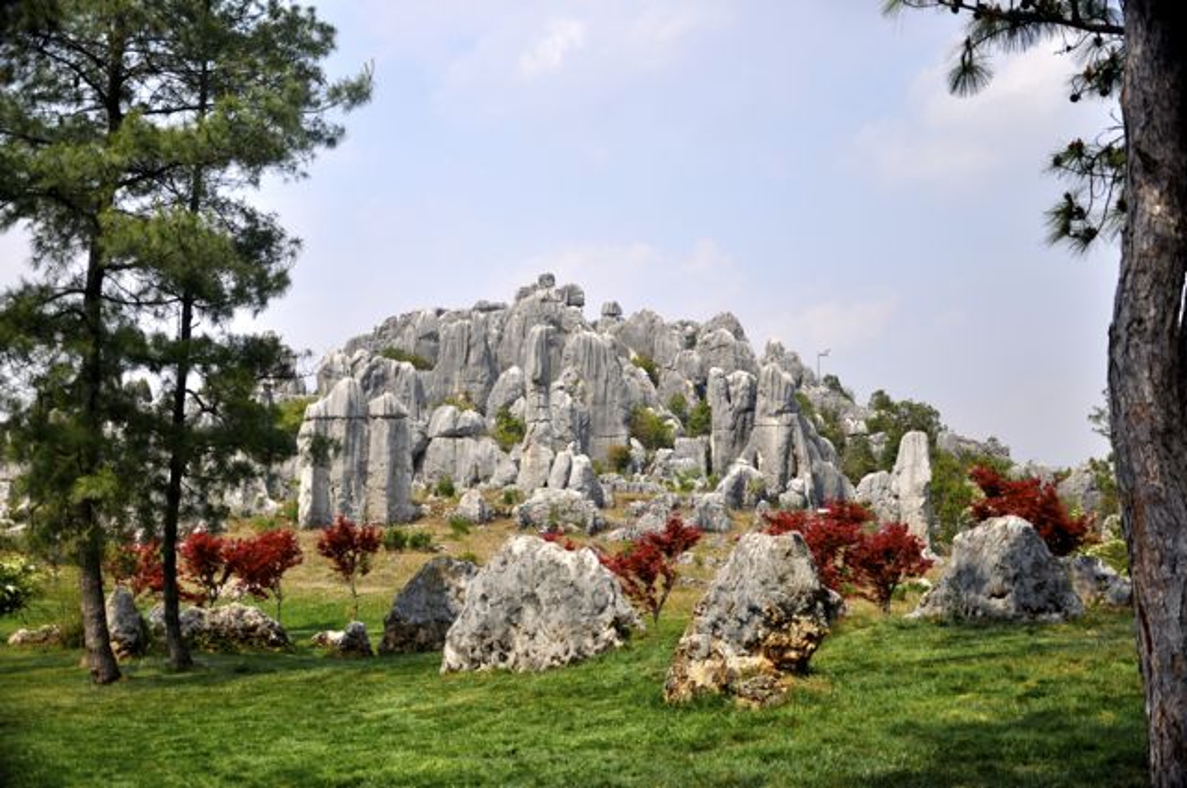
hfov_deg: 51.3
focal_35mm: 38
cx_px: 594
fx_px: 1235
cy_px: 394
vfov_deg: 35.4
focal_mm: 25
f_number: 4
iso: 200
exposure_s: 1/1000
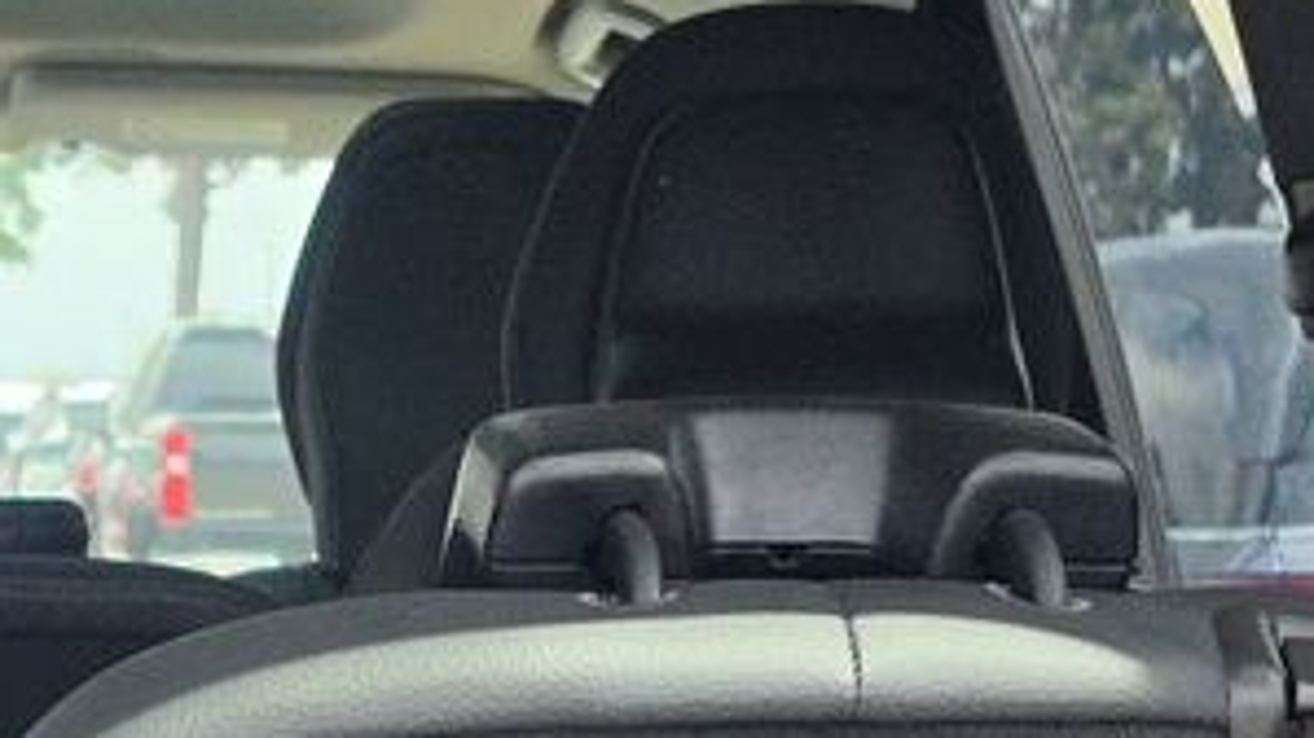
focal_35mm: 134
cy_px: 1805
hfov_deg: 15.7
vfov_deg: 8.3
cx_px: -44
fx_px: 4668
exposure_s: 1/2264
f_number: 1.4
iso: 63
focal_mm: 6.5
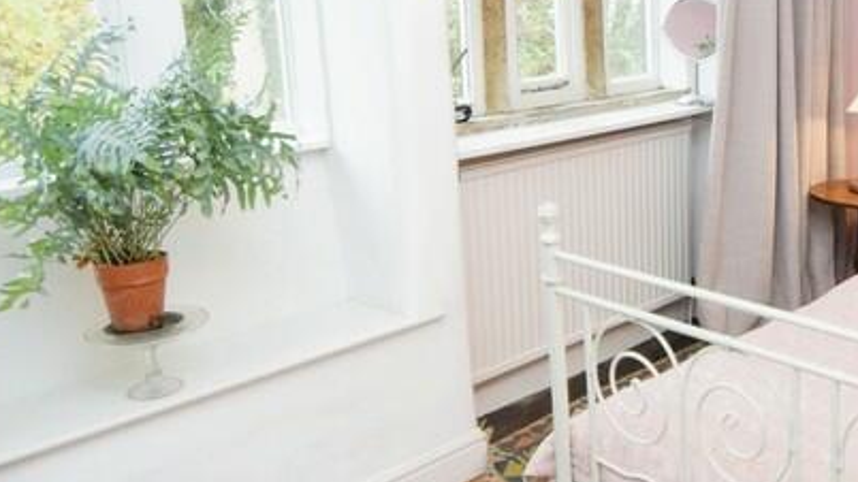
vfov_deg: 29.4
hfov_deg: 46.8
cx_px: 726
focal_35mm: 40
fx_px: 910
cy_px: 152
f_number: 4
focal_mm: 10
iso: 800
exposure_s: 1/60
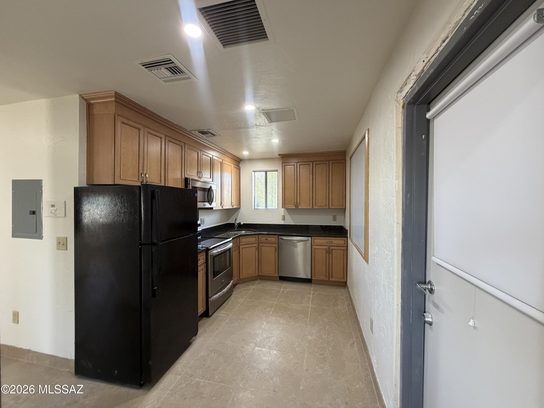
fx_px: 220
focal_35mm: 14
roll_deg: +0.6
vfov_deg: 85.7
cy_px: 204
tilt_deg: -1.6
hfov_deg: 102.1
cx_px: 272
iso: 320
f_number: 2.2
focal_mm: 2.22
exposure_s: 1/88
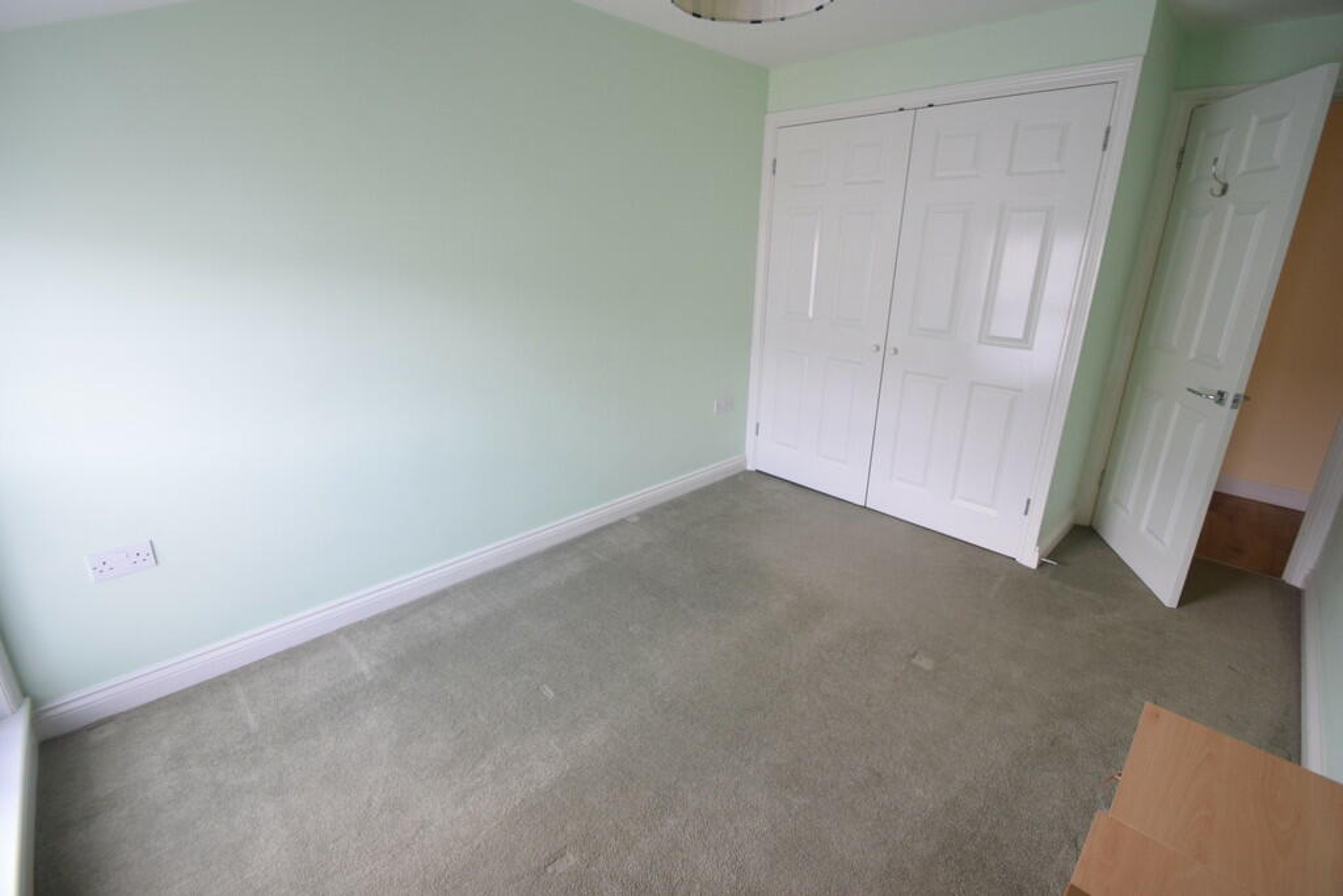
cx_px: 672
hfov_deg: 100.4
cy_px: 448
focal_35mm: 15
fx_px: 560
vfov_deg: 77.3
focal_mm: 10
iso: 800
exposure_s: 1/80
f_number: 4.5
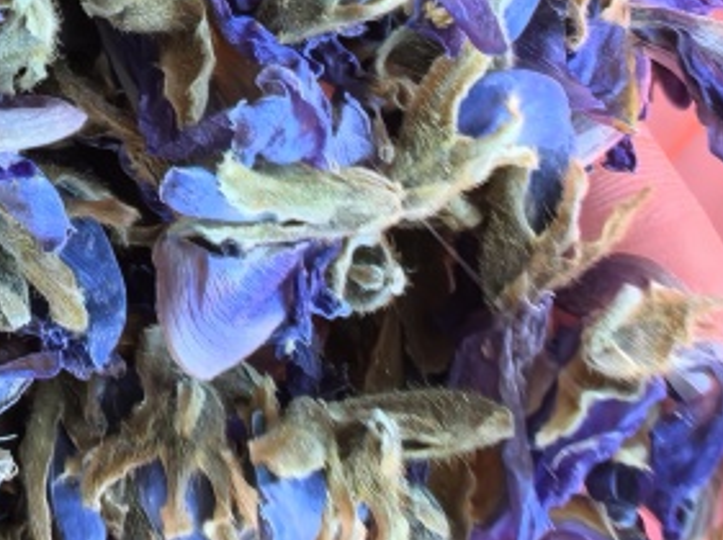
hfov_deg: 24.8
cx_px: 105
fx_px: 1606
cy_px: 98
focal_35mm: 77
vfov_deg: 18.9
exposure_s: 1/100
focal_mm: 1.95
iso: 100
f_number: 2.2
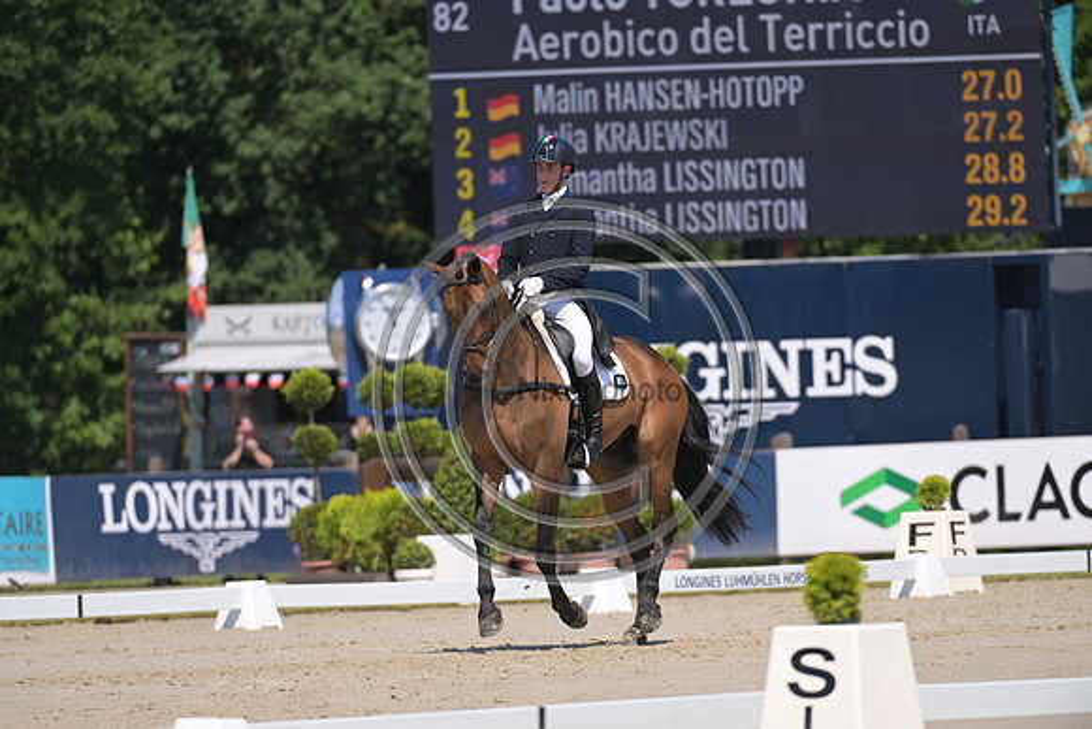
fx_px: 12136
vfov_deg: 3.4
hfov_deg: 5.2
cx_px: 546
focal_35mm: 400
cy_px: 364
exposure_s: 1/1250
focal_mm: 400
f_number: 5
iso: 250
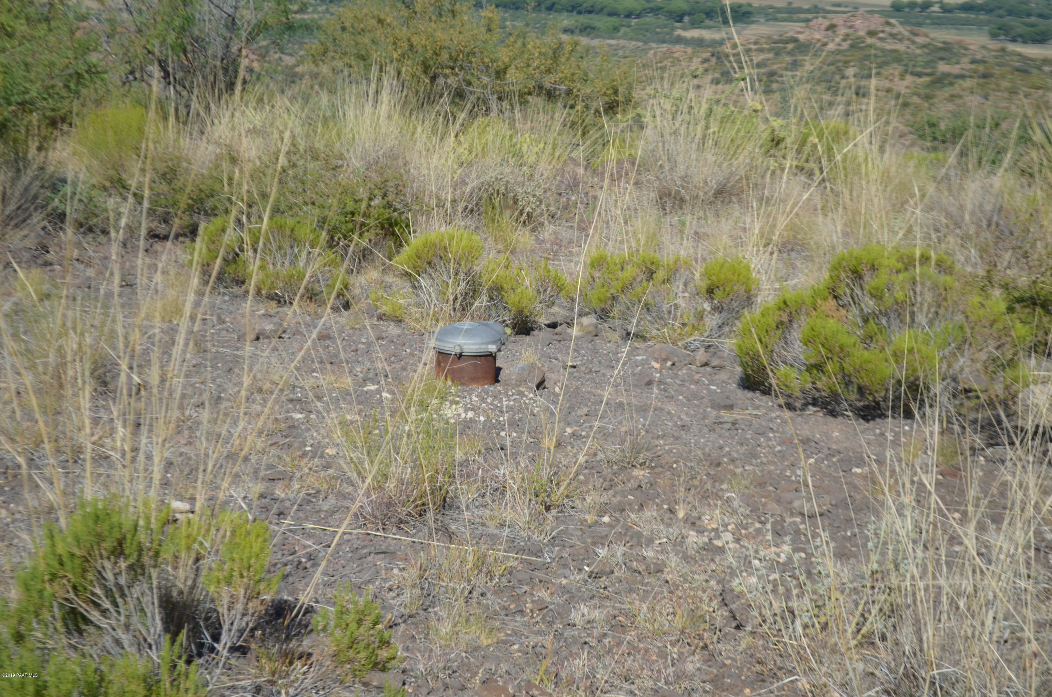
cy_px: 348
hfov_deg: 24.7
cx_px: 526
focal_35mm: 82
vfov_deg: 16.5
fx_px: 2406
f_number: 5.6
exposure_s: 1/1250
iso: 200
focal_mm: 55
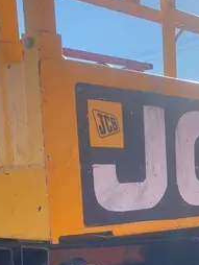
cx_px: 206
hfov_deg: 19.0
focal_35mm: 75
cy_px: 276
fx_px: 574
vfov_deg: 24.6
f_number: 1.8
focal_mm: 4.25
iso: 32
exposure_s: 1/1838
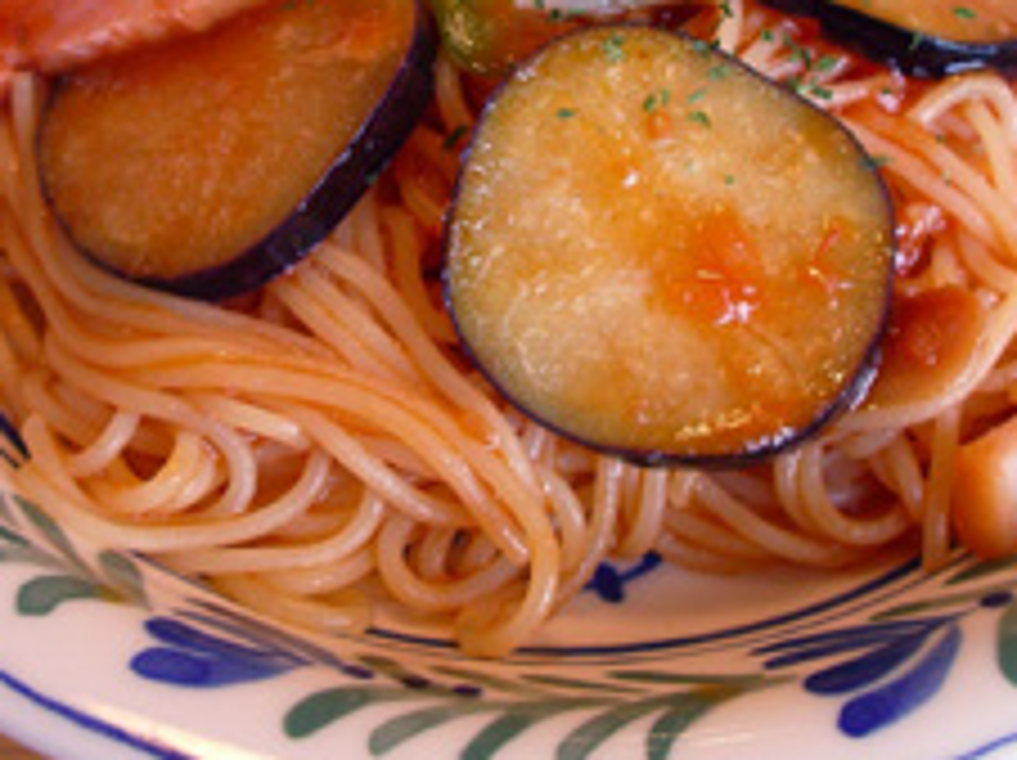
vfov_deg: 23.2
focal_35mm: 62
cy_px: 144
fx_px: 1820
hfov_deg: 31.2
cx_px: 472
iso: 200
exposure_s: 1/25
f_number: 2.6
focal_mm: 5.8
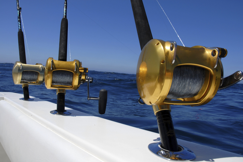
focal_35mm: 27
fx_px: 182
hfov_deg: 67.3
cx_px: 122
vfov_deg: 48.1
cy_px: 81
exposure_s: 1/350
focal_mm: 18
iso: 100
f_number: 10
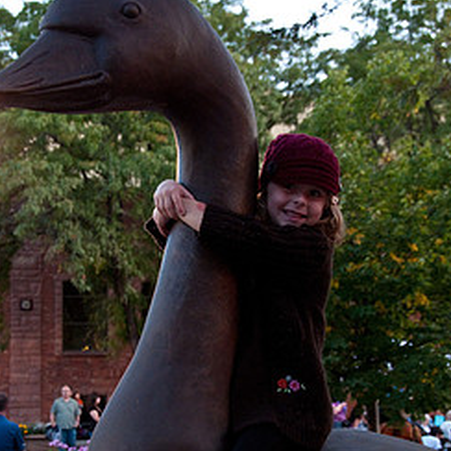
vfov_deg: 21.6
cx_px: 178
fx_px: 1179
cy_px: 296
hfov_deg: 21.6
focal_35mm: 80
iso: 1250
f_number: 6.3
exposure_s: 1/13
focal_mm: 34
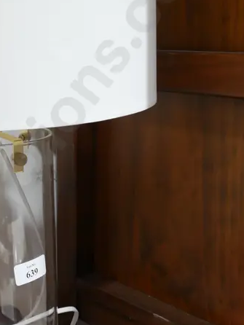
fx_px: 732
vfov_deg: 24.9
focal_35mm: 78
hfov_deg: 18.4
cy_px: 201
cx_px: 3
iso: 640
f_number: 4
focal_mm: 17
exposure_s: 1/60
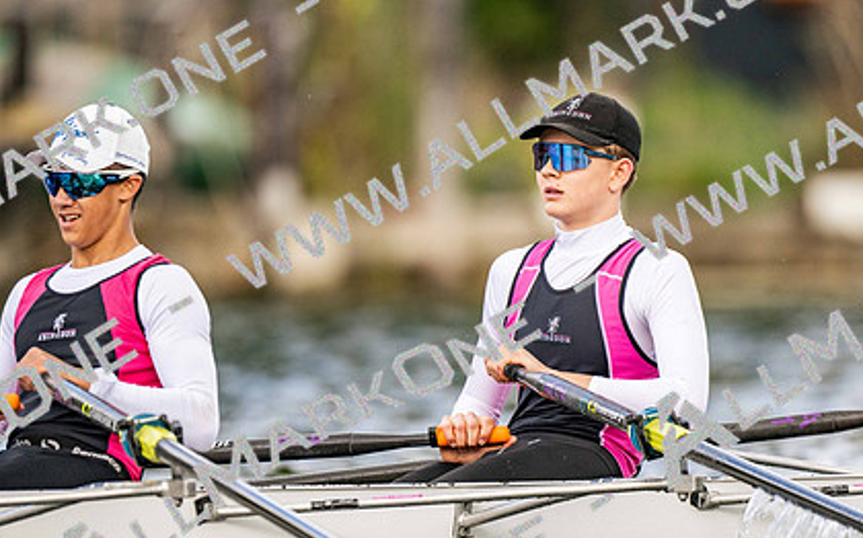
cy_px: 295
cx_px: 481
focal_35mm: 846
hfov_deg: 2.5
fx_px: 19887
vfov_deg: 1.6
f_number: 4
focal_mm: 600
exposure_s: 1/2500
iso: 900
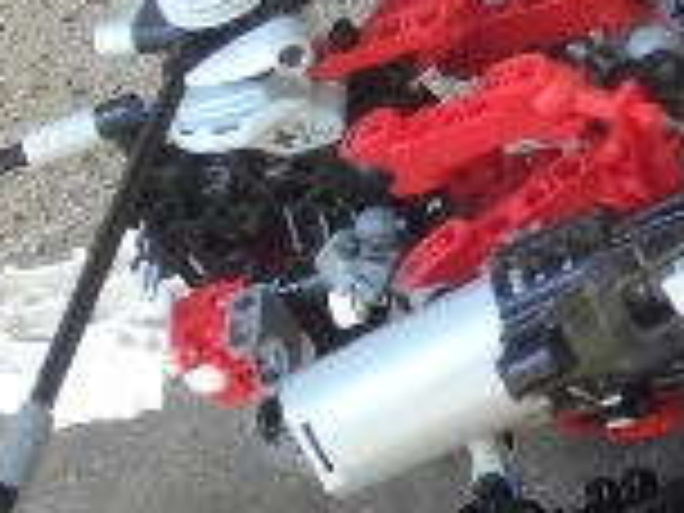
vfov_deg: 10.1
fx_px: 2905
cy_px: 230
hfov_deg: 13.4
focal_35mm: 147
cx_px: 378
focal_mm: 5.7
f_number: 2.8
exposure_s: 1/60
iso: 91
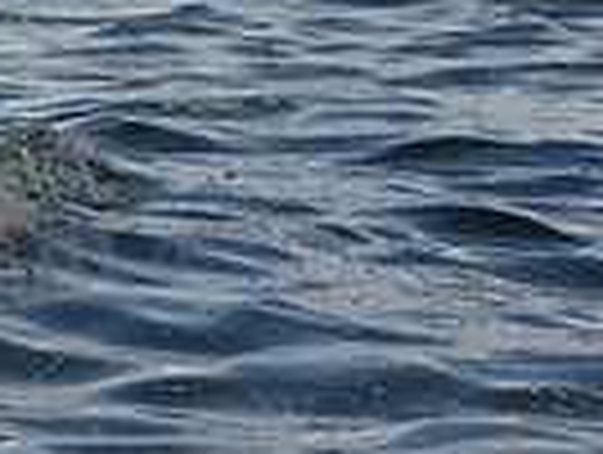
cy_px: -330
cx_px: -612
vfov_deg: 4.1
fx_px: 6230
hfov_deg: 5.4
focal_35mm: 357
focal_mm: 86
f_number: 8
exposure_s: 1/1250
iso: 250
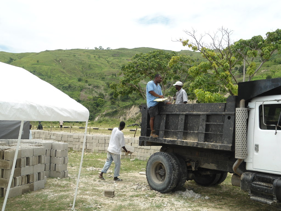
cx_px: 140
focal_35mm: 37
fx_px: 300
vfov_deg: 38.7
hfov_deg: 50.1
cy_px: 106
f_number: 3.2
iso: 80
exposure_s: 1/800
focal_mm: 6.7
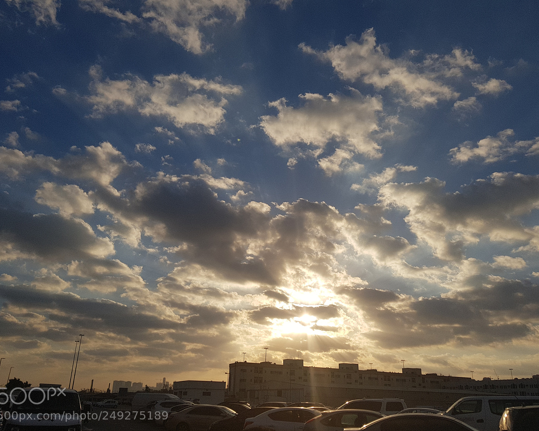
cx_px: 271
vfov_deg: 51.5
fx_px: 447
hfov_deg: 62.2
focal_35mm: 28
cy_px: 222
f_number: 1.7
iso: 40
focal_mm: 4.2
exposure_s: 1/8416
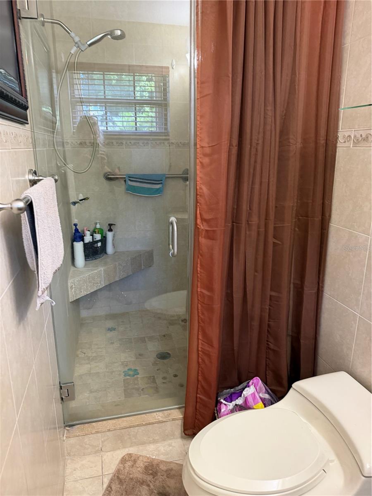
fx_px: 344
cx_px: 186
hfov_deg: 56.8
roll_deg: +0.3
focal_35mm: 24
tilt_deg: -15.2
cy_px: 248
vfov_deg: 71.6
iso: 400
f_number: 1.78
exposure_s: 1/60
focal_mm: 6.76
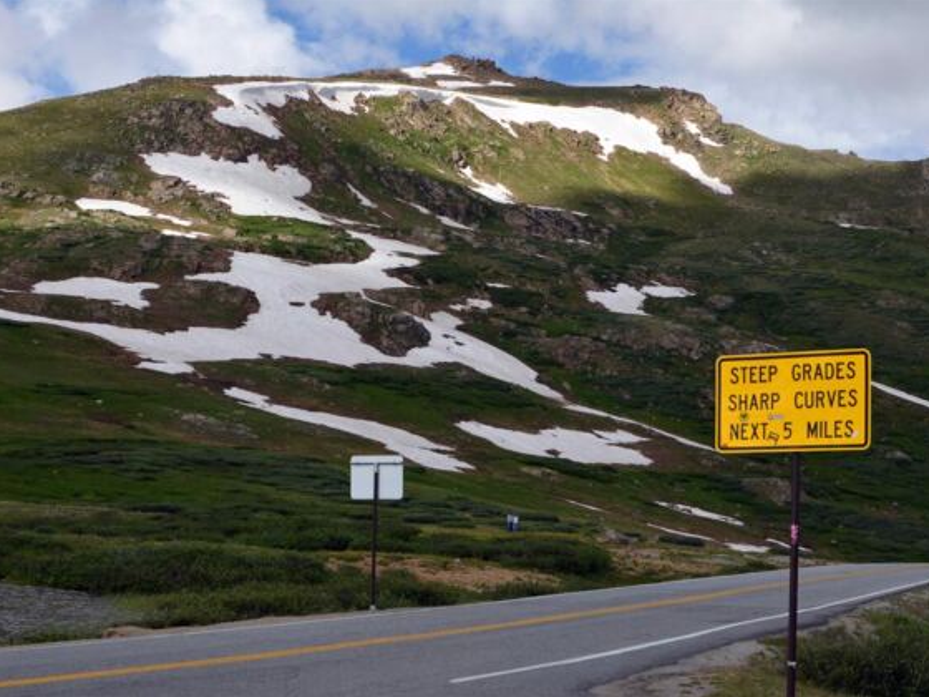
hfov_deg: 33.5
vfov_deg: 25.4
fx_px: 1544
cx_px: 473
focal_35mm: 58
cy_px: 348
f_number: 8
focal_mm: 35
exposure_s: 1/250
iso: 100
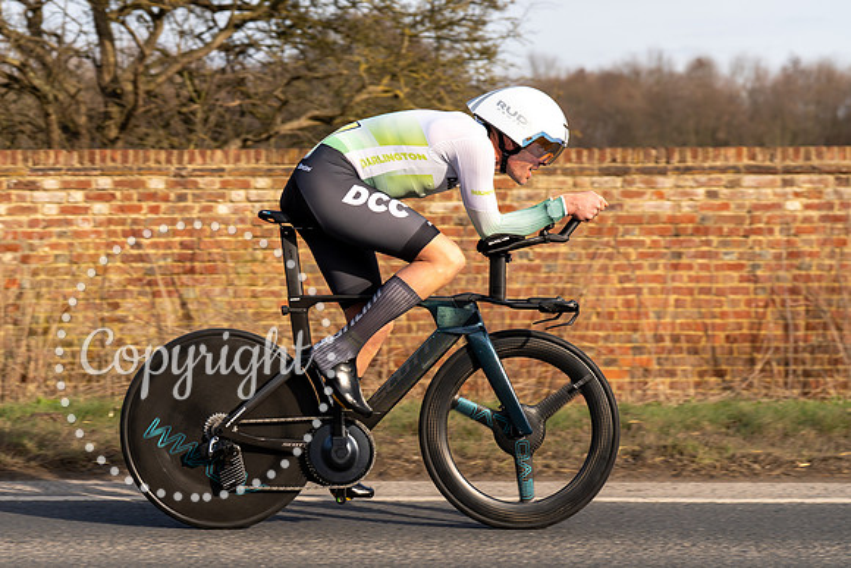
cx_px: 332
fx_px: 2211
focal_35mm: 93
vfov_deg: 14.6
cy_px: 231
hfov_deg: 21.8
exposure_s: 1/800
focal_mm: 76
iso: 100
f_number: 4
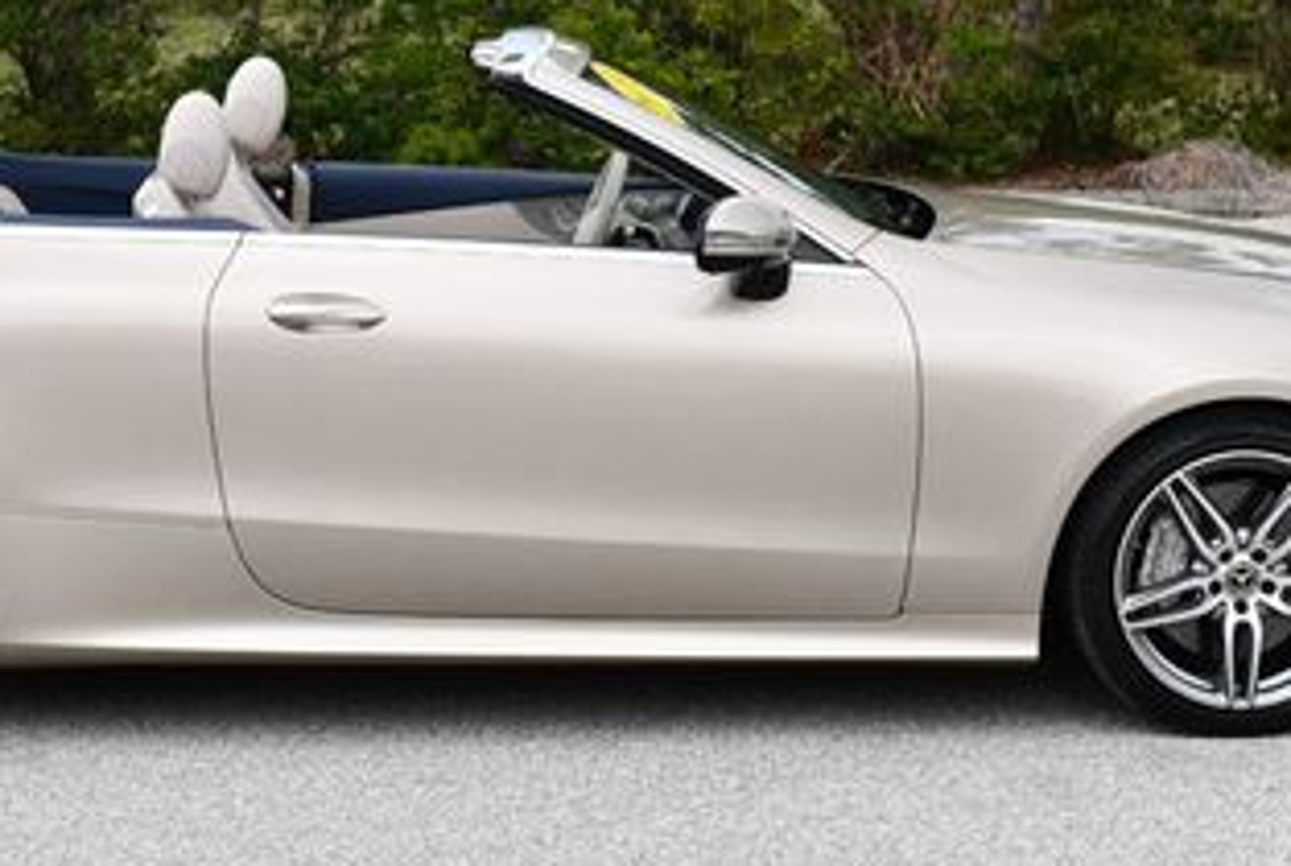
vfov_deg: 13.9
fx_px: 3521
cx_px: 458
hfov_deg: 20.7
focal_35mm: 98
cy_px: 87
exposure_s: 1/250
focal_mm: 24
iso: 140
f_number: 8
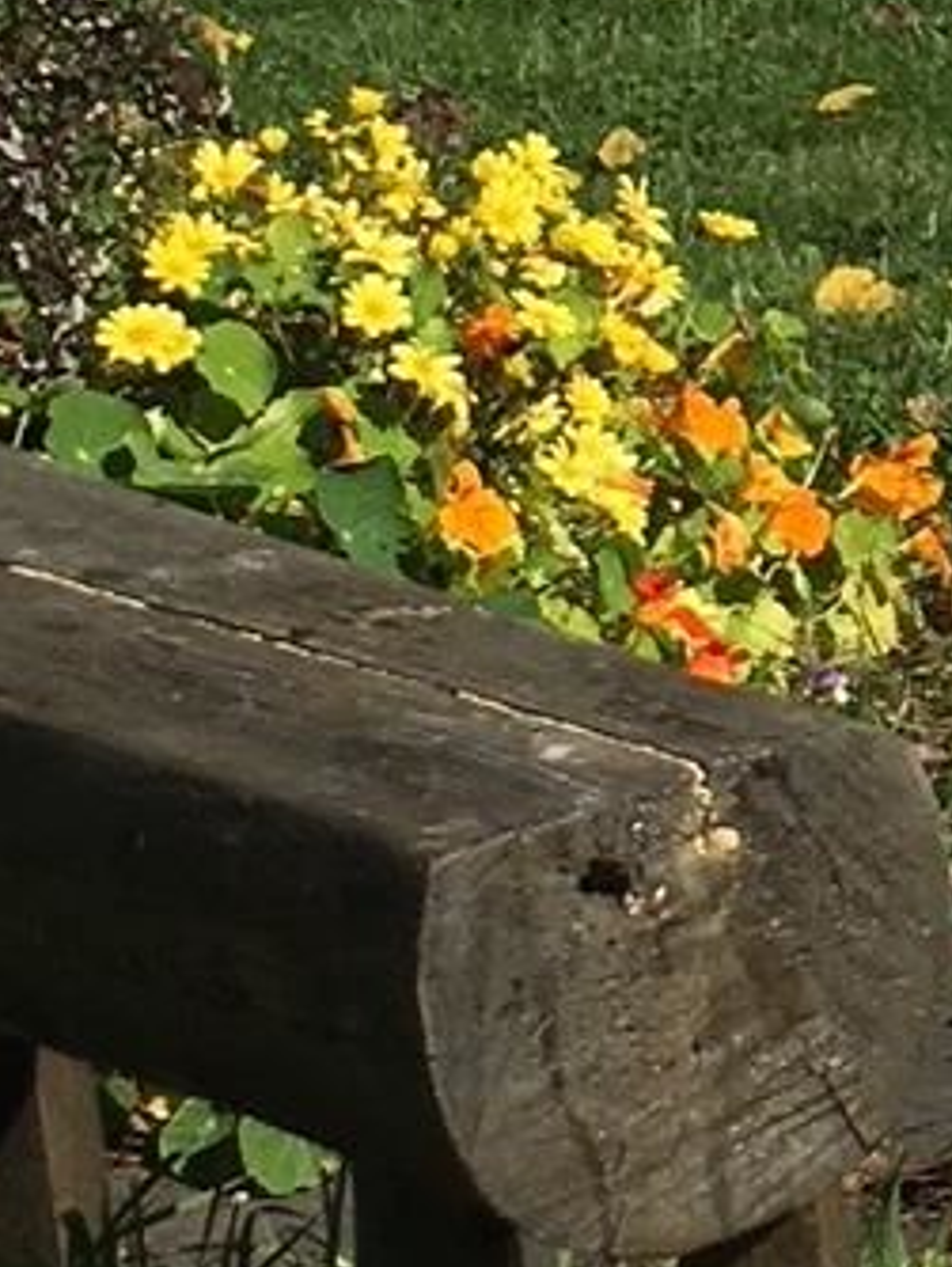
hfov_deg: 8.2
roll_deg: +0.1
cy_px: -178
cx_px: 1767
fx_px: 6409
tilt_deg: -8.7
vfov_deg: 11.1
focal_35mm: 175
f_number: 2.2
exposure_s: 1/3344
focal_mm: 4.15
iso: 25
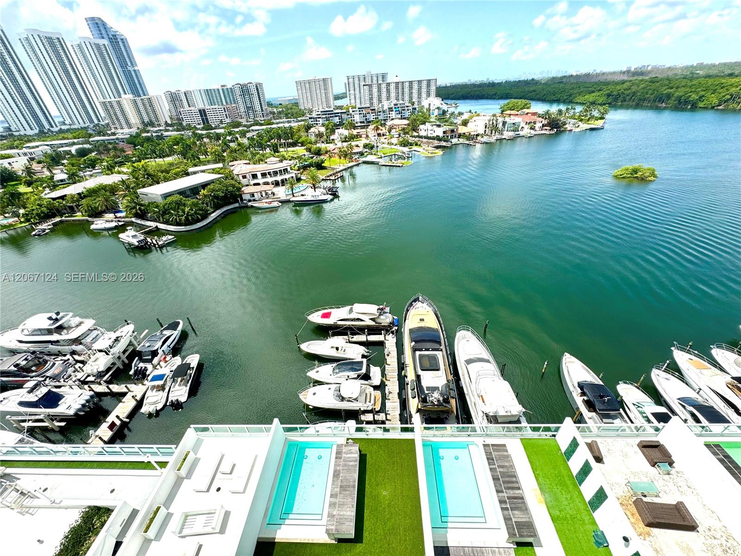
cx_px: 370
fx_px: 300
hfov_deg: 102.1
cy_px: 278
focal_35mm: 14
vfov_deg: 85.7
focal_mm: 2.22
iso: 50
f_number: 2.2
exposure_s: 1/1567
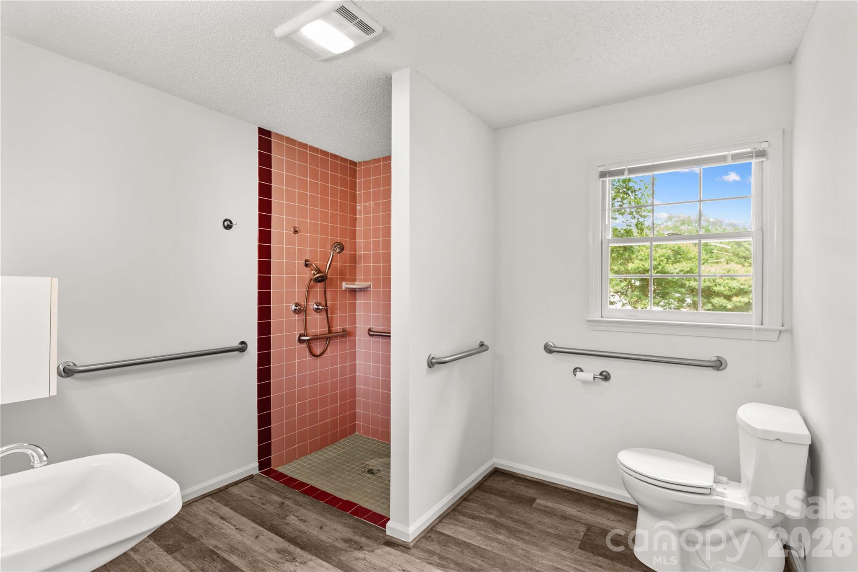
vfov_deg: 73.7
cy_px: 286
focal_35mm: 16
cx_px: 429
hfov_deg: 96.7
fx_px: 381
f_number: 8
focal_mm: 16
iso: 100
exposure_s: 1/2
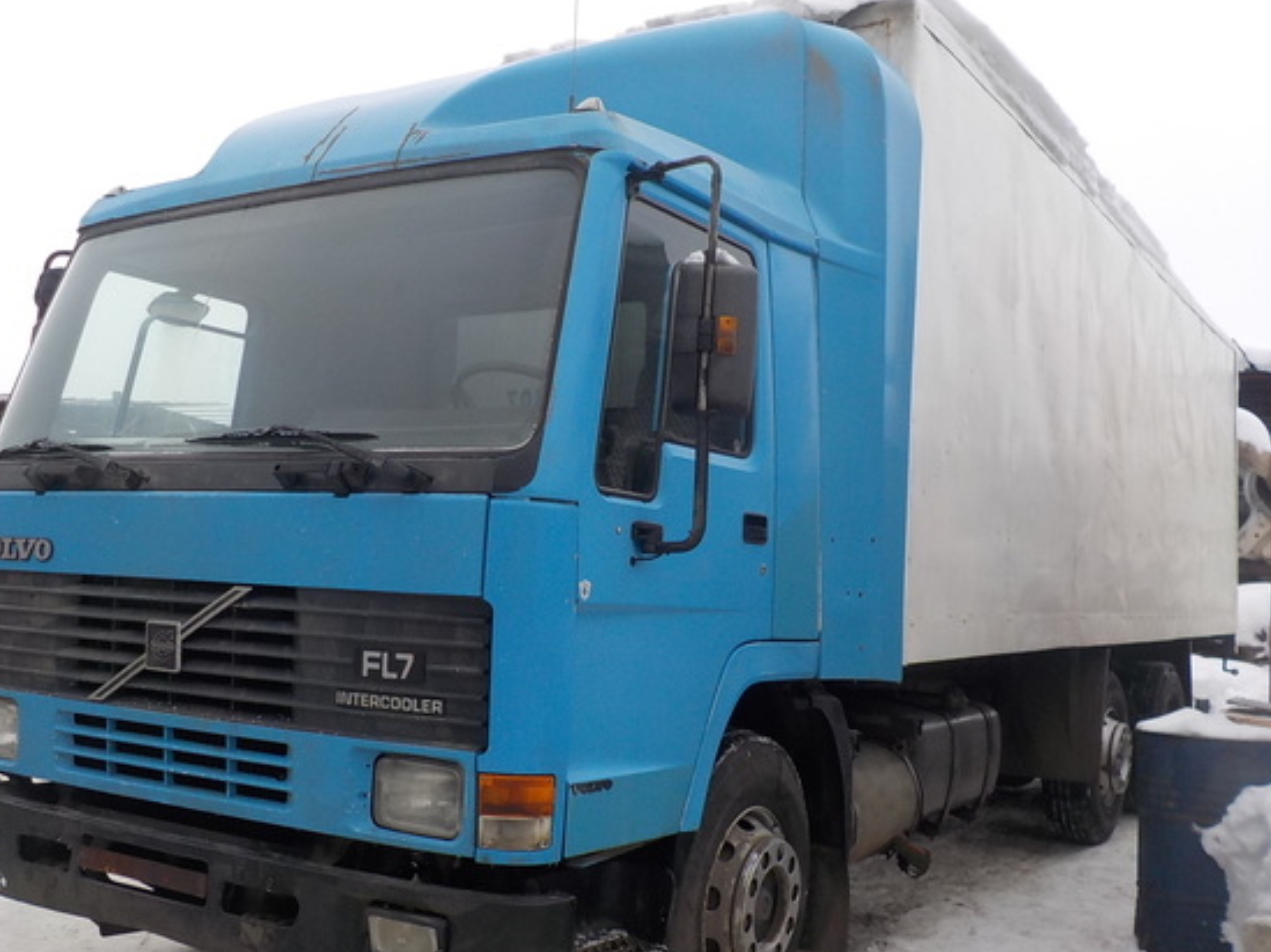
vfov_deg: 40.6
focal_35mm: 35
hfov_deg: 52.6
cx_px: 600
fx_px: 1284
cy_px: 523
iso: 125
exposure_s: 1/200
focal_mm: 4.1
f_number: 3.3
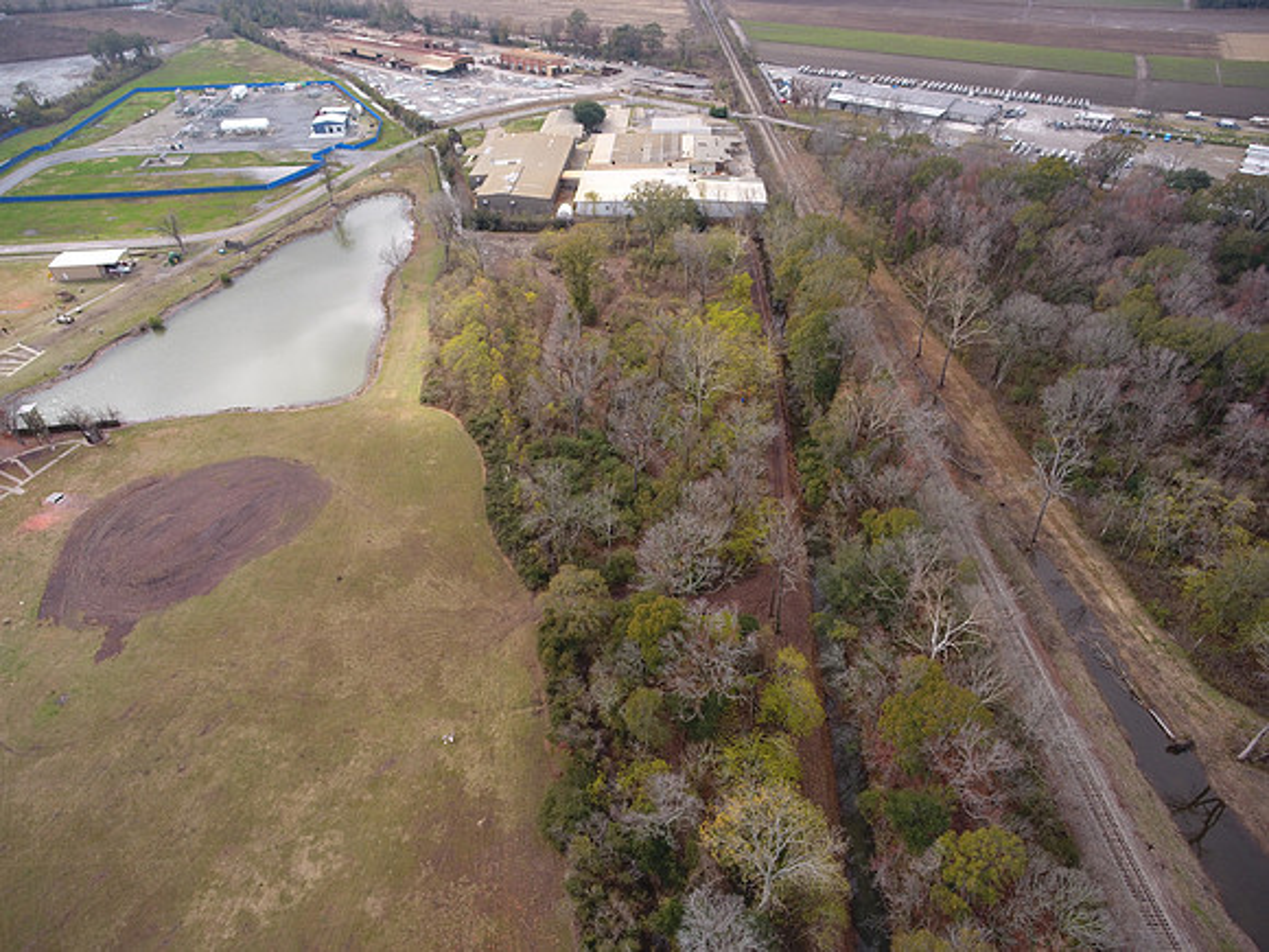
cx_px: 634
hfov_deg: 81.7
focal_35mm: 20
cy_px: 476
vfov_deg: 66.0
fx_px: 733
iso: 100
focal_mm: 3.61
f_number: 2.8
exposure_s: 1/298
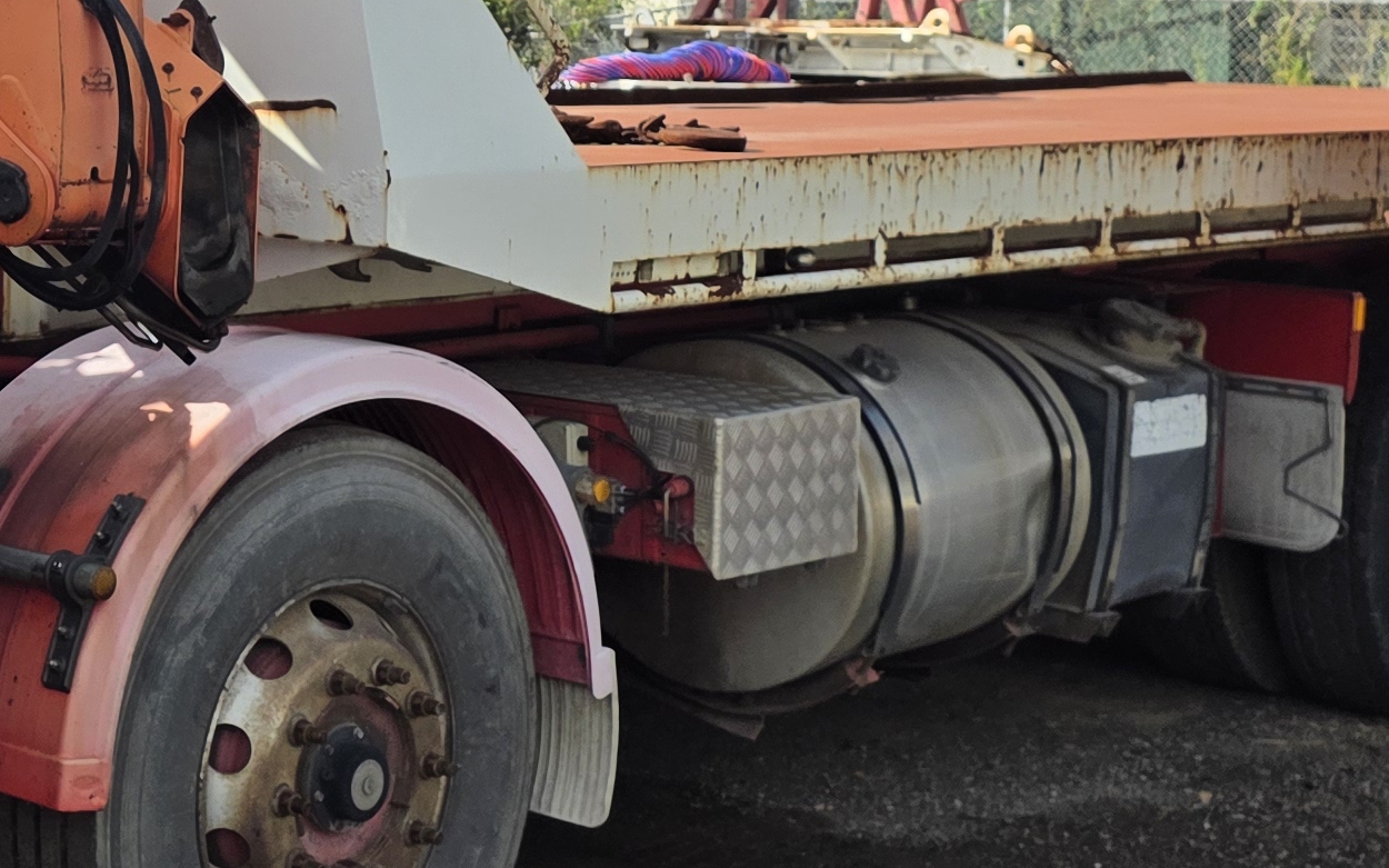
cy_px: 214
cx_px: -287
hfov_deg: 24.0
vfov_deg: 16.6
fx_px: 2952
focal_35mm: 78
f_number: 1.7
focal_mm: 6.25
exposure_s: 1/5447
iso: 80
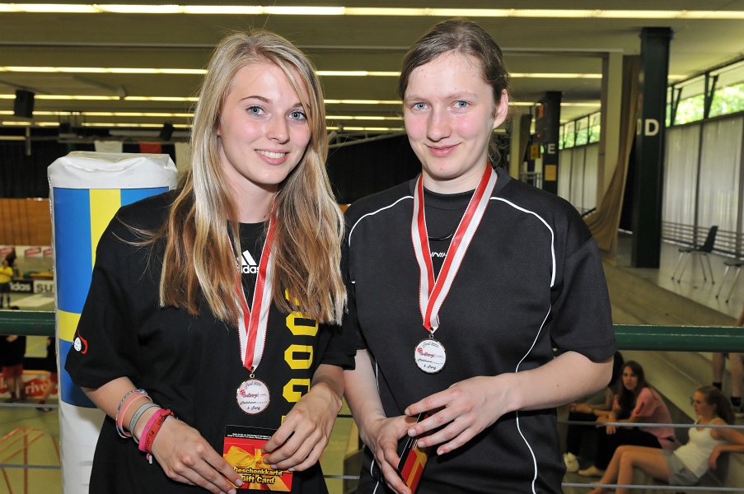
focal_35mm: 42
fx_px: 867
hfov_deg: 46.4
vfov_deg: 31.8
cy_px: 247
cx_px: 372
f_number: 7.1
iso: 800
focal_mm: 28
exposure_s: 1/60
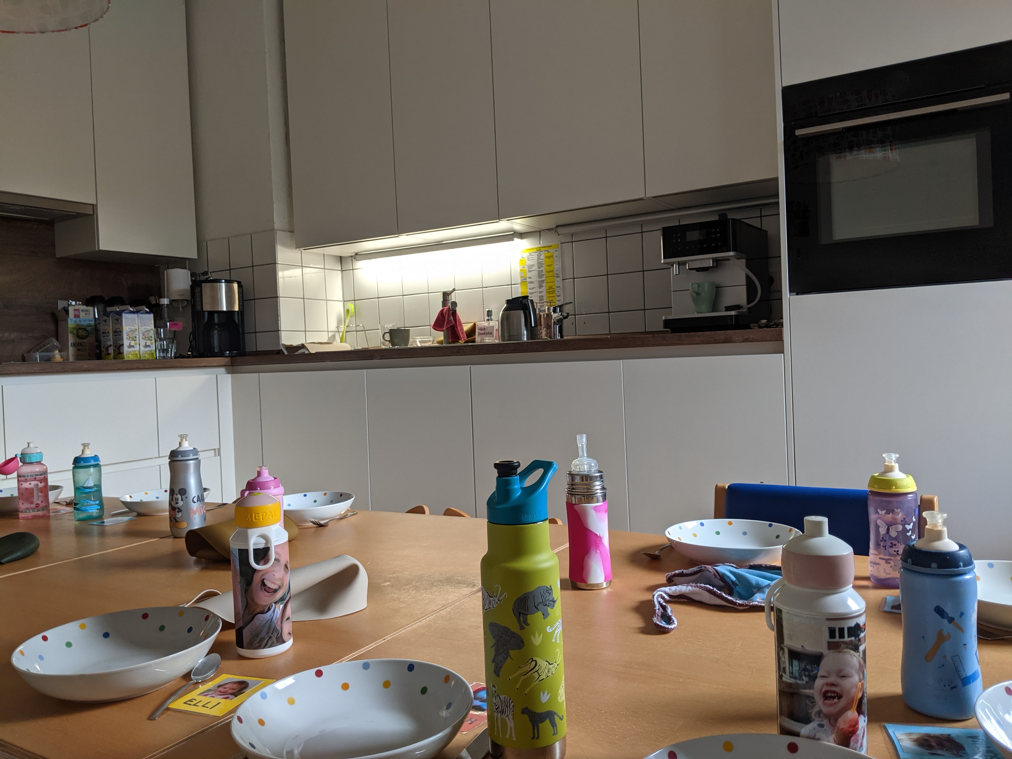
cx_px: 506
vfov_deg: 51.4
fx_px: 789
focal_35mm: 27
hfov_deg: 65.3
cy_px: 380
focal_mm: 4.44
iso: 76
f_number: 1.8
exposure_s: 1/125
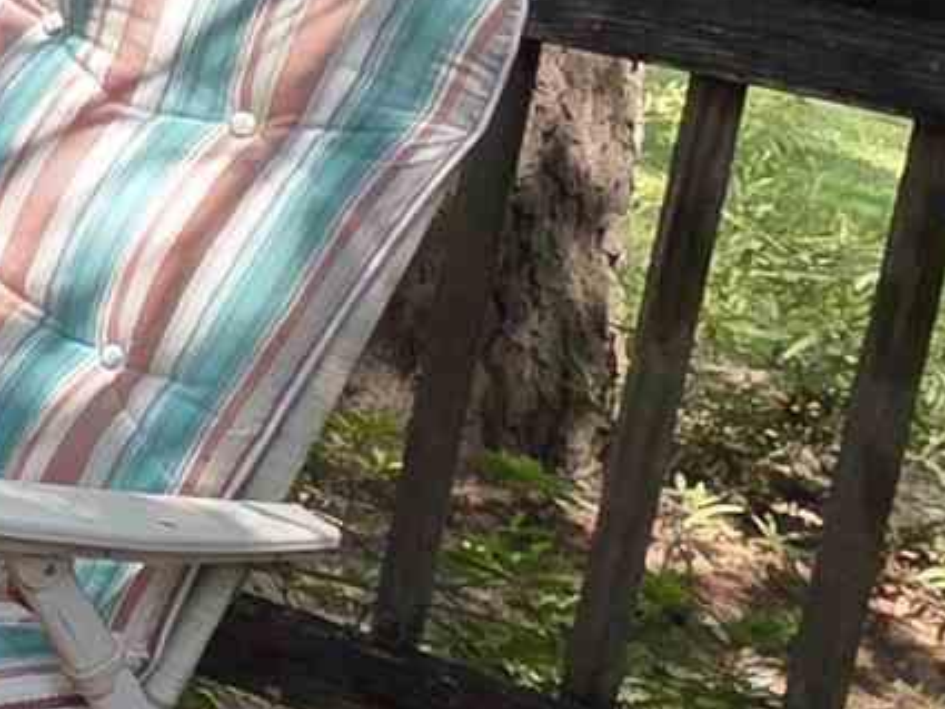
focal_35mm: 94
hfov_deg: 11.2
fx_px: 2567
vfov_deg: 14.2
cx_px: -1952
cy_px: -516
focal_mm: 2.2
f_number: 1.9
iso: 40
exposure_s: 1/425
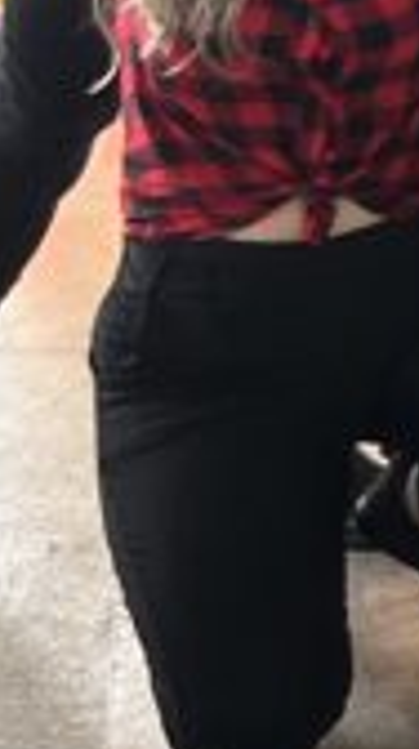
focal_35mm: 173
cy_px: -325
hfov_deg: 5.1
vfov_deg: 12.0
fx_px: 3431
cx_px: 2269
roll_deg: +1.0
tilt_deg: -8.2
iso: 80
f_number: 1.6
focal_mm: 5.1
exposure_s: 1/60
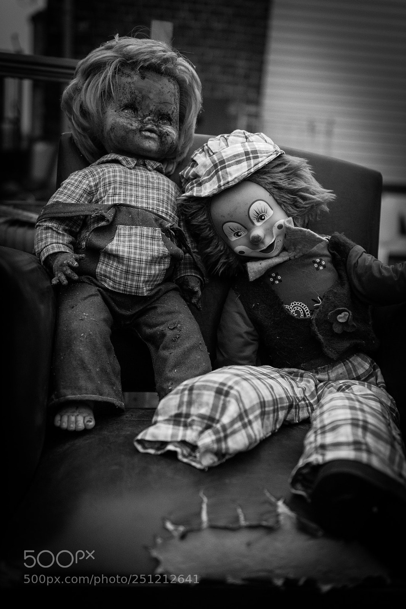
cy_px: 304
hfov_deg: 31.9
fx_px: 711
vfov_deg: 46.4
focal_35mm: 42
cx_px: 203
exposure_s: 1/2500
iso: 8000
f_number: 2.8
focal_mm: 42
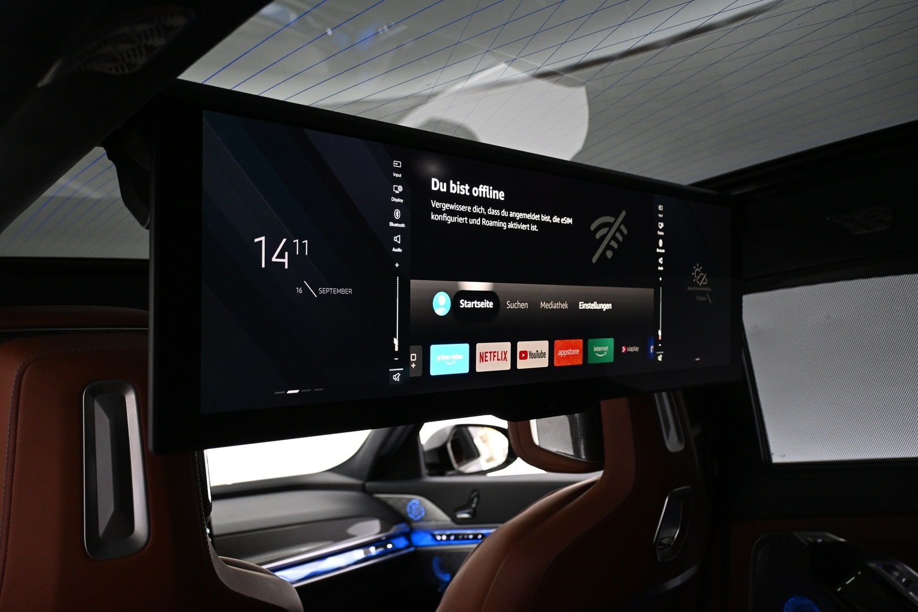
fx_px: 784
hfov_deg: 60.7
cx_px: 459
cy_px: 306
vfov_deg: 42.6
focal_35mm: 31
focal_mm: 20.5
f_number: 3.8
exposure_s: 1/30
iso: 1600
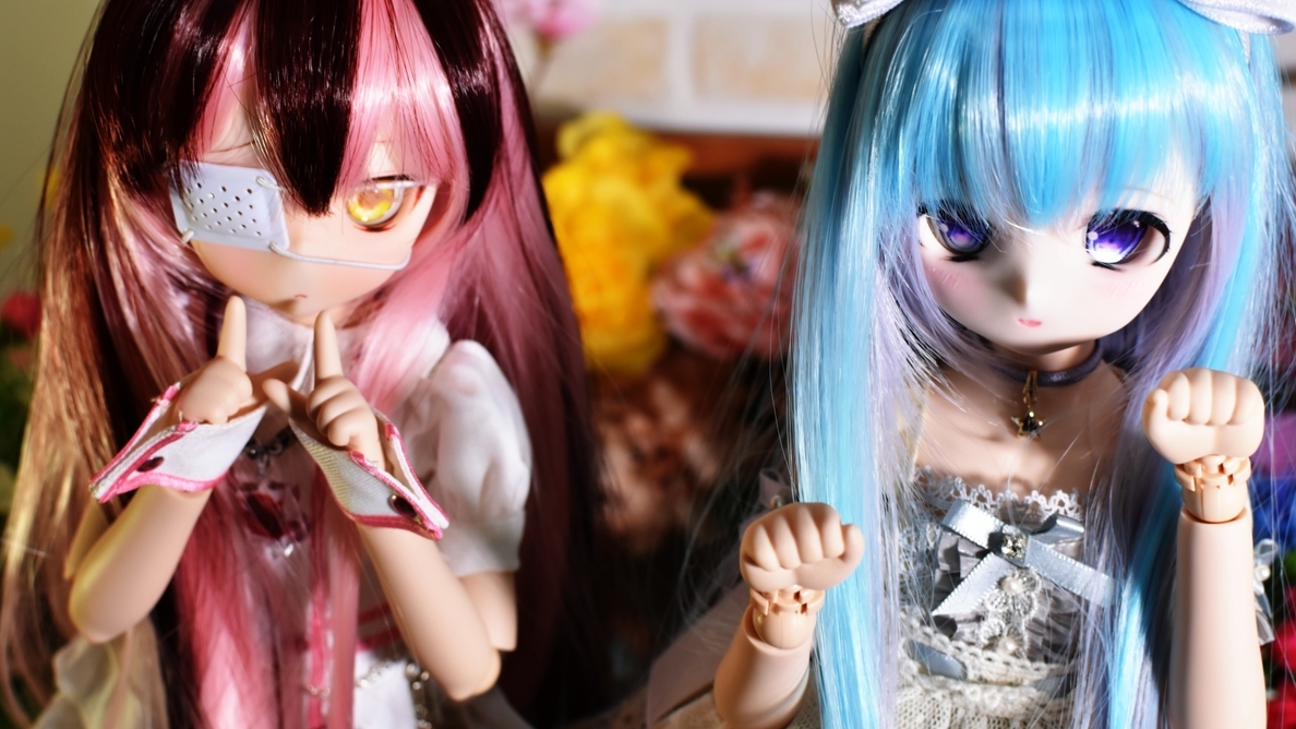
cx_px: 650
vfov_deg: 21.6
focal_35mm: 56
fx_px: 1908
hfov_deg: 37.5
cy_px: 354
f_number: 4.5
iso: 400
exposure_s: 1/80
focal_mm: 35
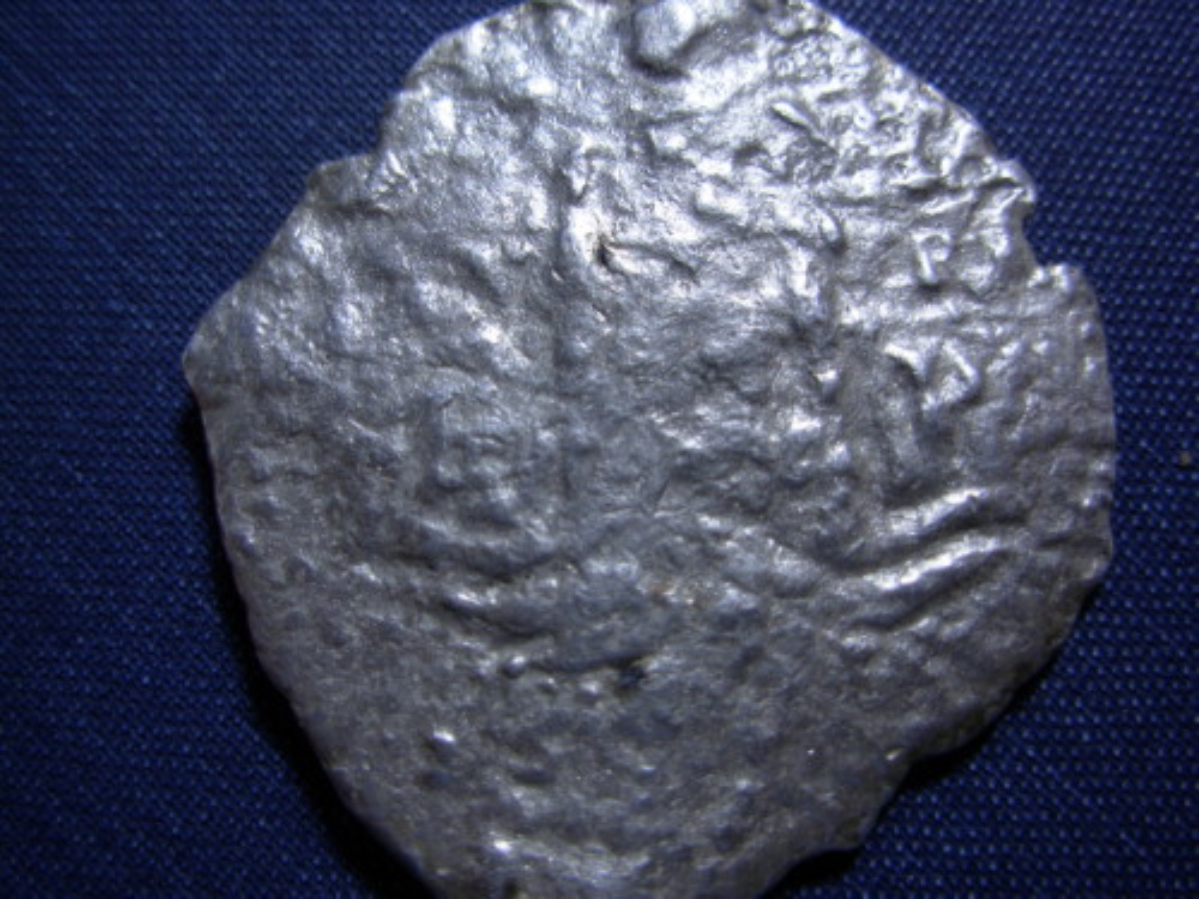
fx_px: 1316
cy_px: 450
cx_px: 600
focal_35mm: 38
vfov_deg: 37.7
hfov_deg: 49.0
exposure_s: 1/55.4
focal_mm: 6.3
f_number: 2.9
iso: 50
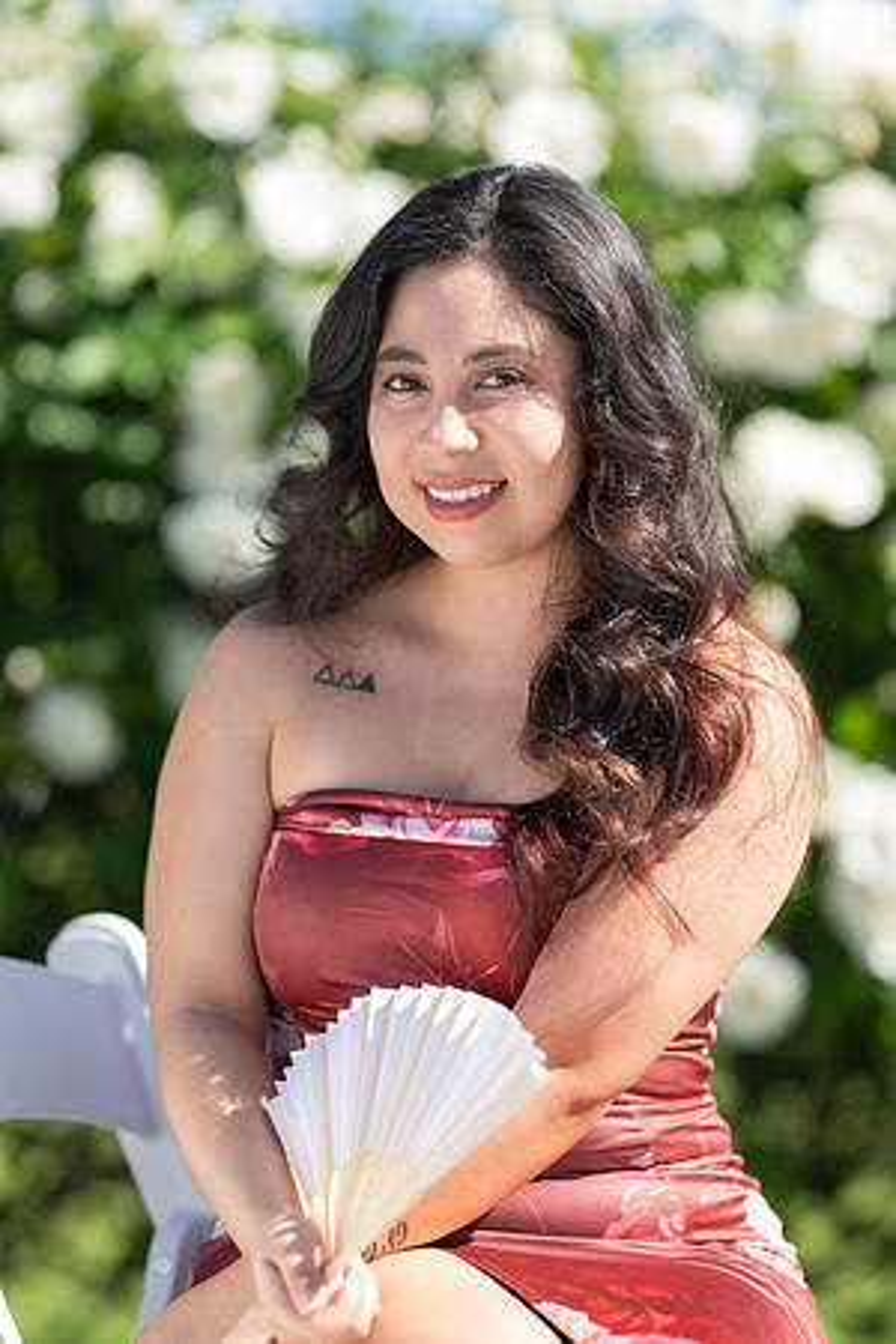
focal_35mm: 135
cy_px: 672
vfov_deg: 15.2
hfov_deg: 10.2
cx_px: 448
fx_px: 5040
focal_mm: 135
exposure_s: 1/1250
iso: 40
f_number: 1.8
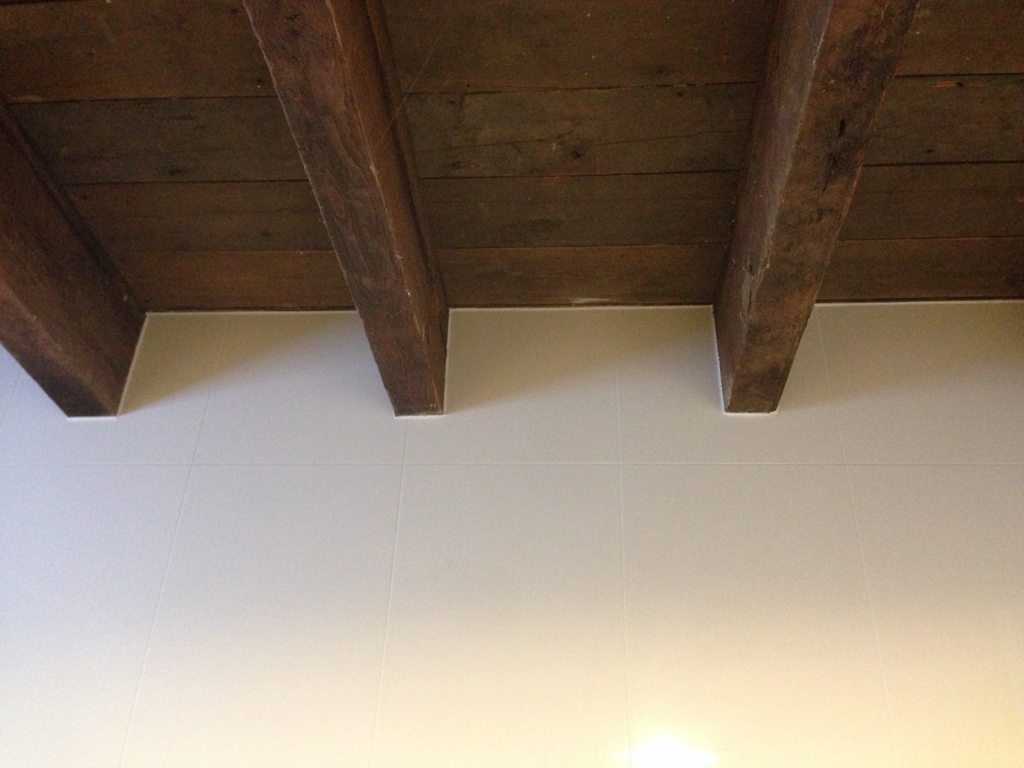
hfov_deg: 55.4
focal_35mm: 33
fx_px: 976
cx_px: 512
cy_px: 384
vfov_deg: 42.9
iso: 400
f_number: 2.4
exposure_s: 1/15
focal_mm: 4.12
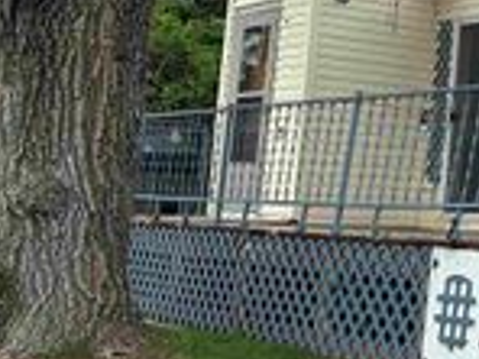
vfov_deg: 17.9
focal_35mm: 81
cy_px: 18
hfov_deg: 19.6
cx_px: 796
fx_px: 1121
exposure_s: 1/2967
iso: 80
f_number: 1.78
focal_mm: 6.86
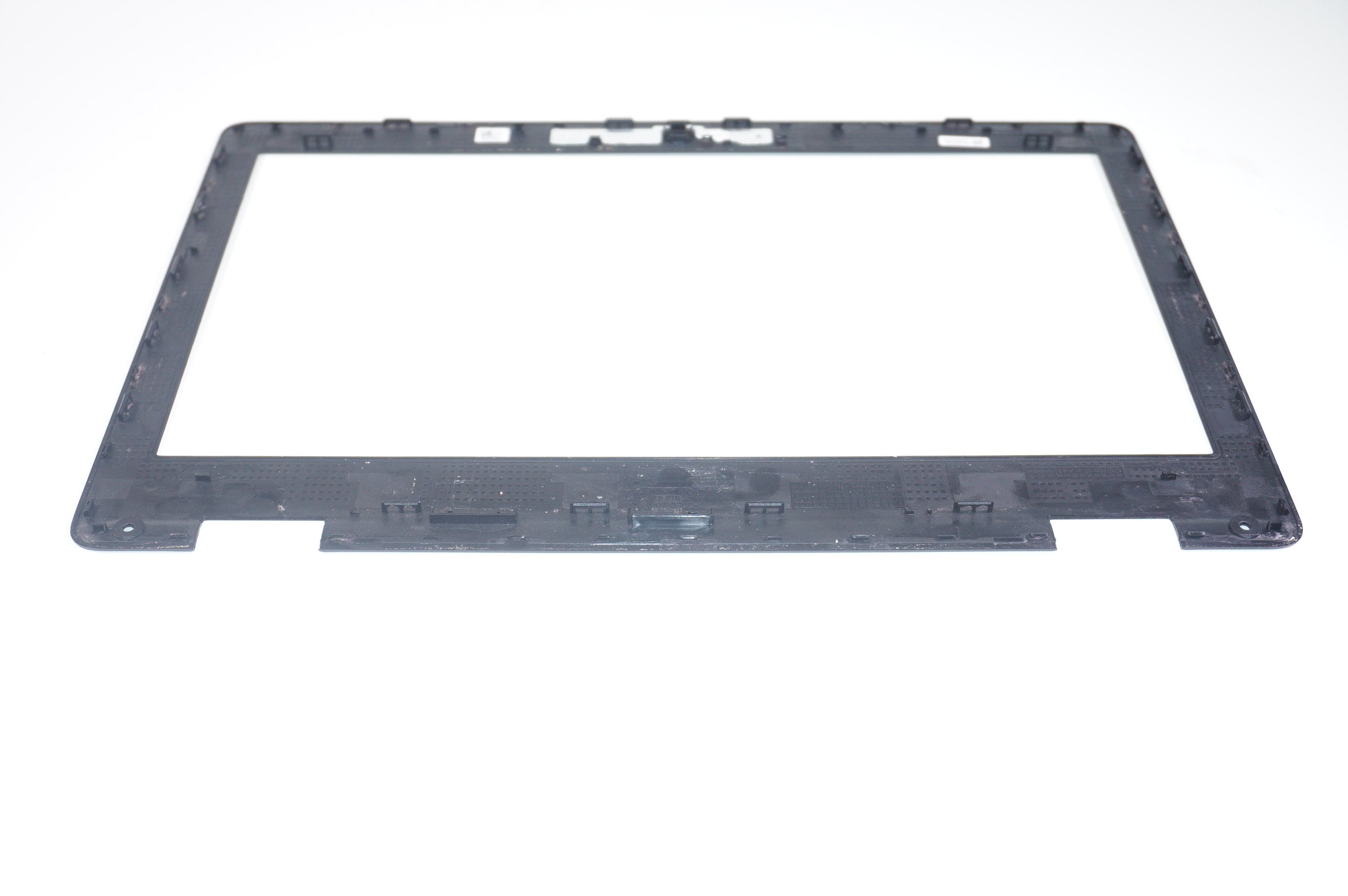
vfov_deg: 30.8
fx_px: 1627
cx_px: 674
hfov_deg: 45.0
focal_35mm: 44
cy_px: 448
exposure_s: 1/160
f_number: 5.6
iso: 640
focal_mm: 29
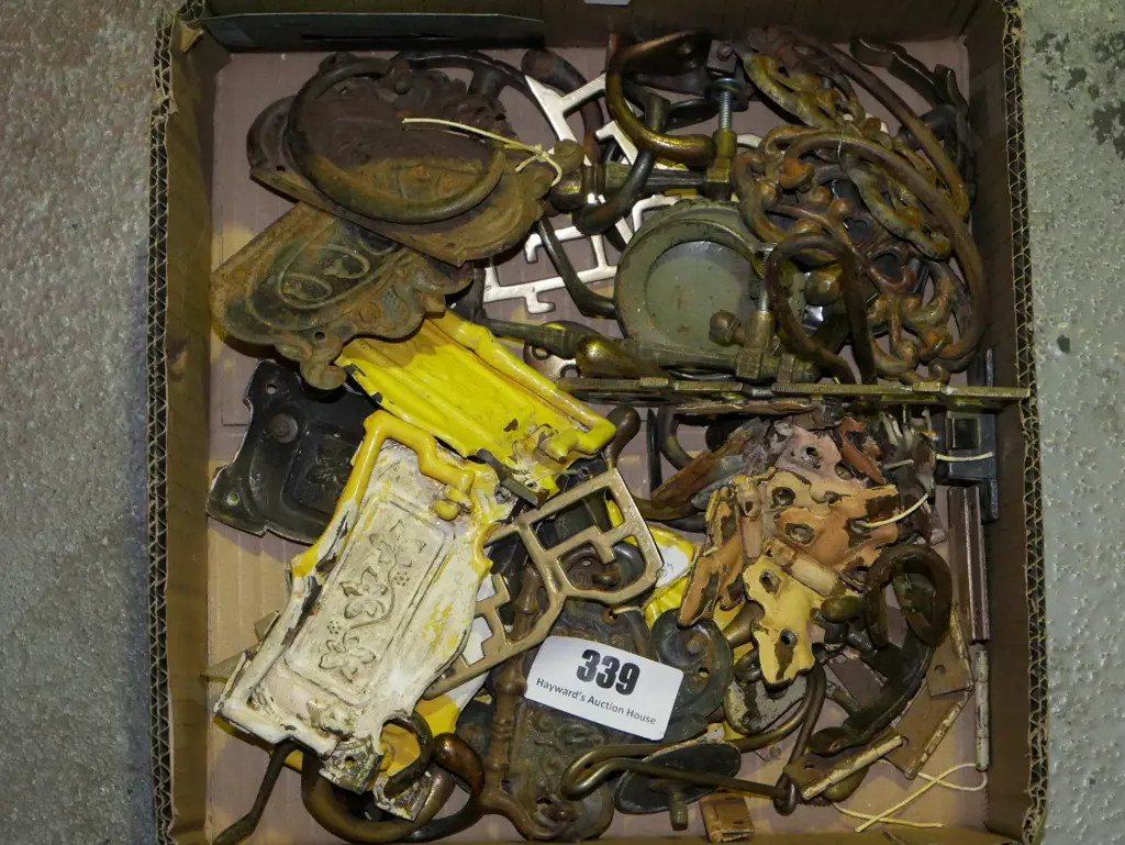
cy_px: 422
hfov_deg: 22.2
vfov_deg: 16.8
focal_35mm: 88
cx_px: 562
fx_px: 2861
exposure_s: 1/125
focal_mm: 44
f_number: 5.6
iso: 3200
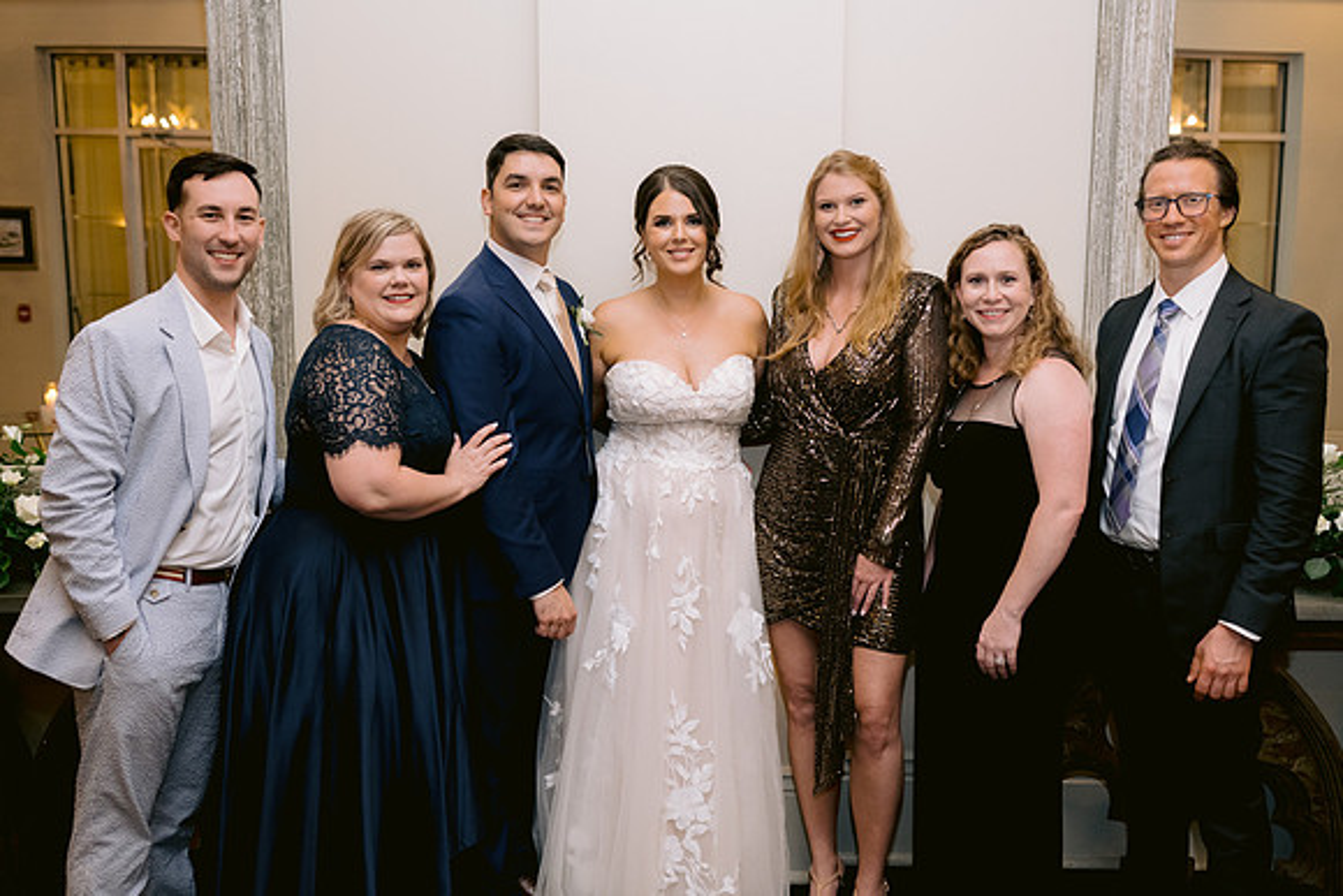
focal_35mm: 36
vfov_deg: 37.3
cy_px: 440
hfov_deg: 53.6
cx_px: 660
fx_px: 1328
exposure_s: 1/125
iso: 1250
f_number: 2.5
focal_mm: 35
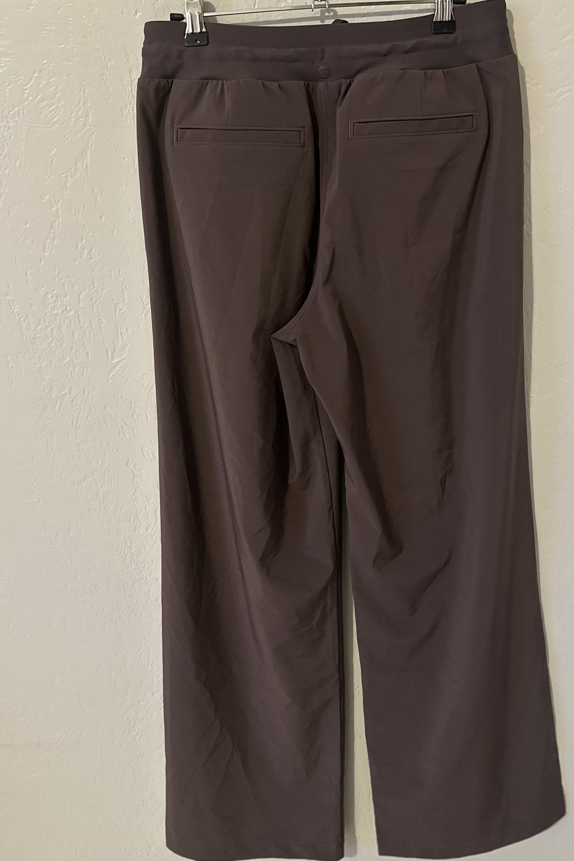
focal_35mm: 32
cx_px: 303
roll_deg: +1.8
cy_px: 370
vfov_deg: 58.5
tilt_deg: -16.7
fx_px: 765
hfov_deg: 41.1
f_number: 1.78
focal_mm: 6.86
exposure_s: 1/60
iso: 800
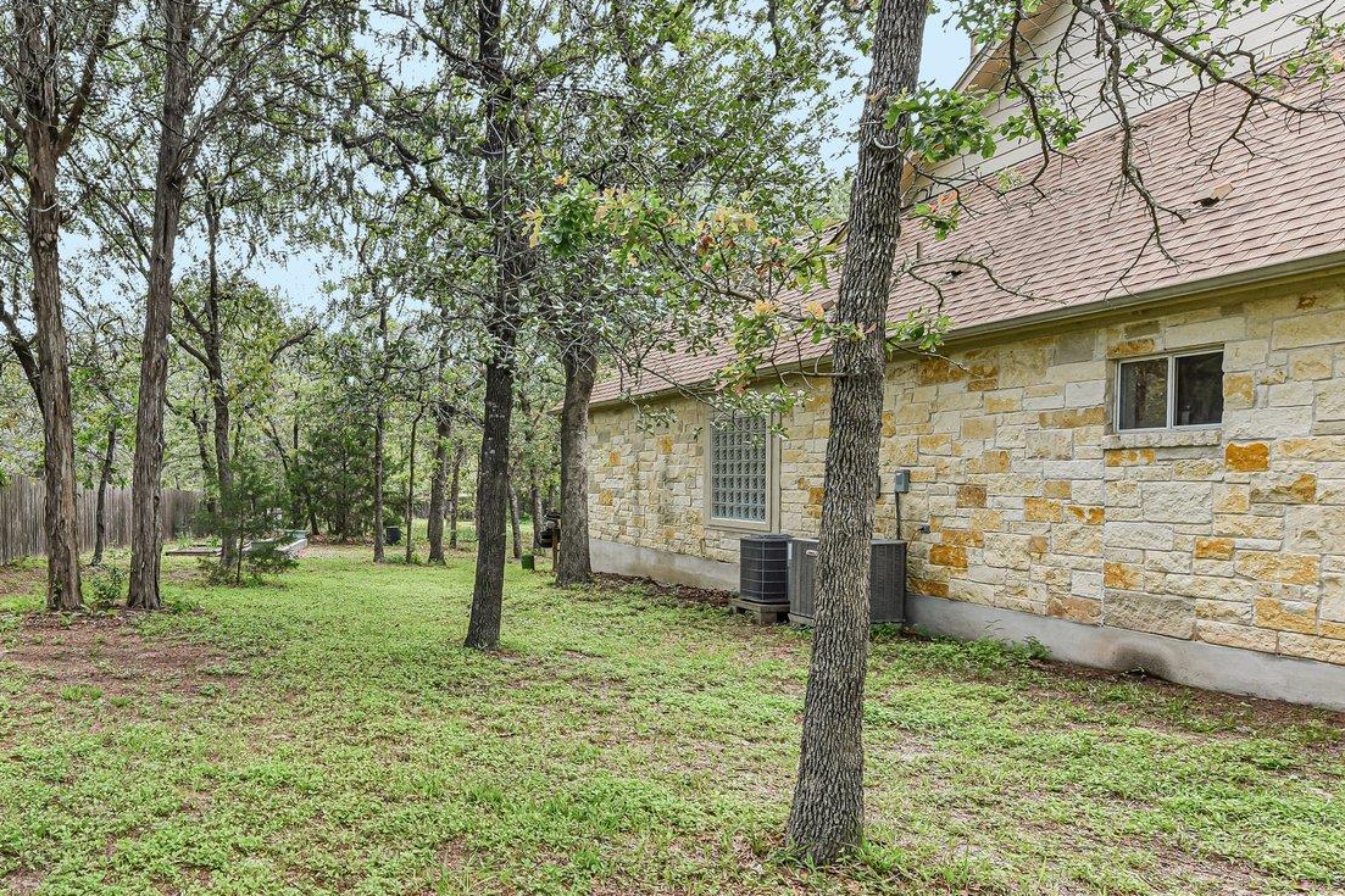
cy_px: 517
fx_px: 971
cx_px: 330
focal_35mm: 26
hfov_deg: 65.0
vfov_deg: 49.4
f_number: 8
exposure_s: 1/50
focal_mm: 14
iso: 100
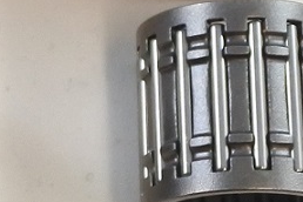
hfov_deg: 7.4
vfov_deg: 5.4
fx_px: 2112
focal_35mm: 251
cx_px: -540
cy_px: -107
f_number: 4.2
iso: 500
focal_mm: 14.7
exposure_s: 1/125
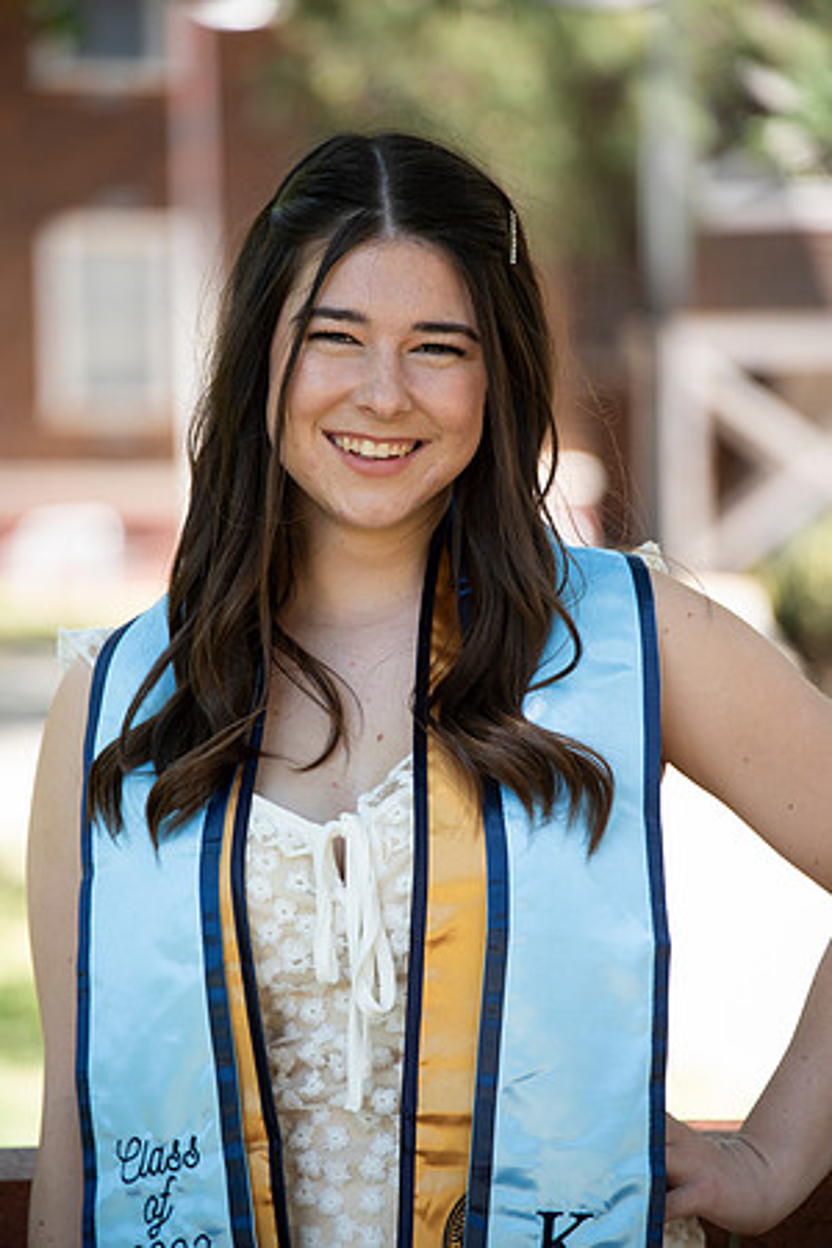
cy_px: 624
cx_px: 416
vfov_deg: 8.2
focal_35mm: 250
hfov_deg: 5.5
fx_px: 8666
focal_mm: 250
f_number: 5.6
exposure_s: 1/250
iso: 640
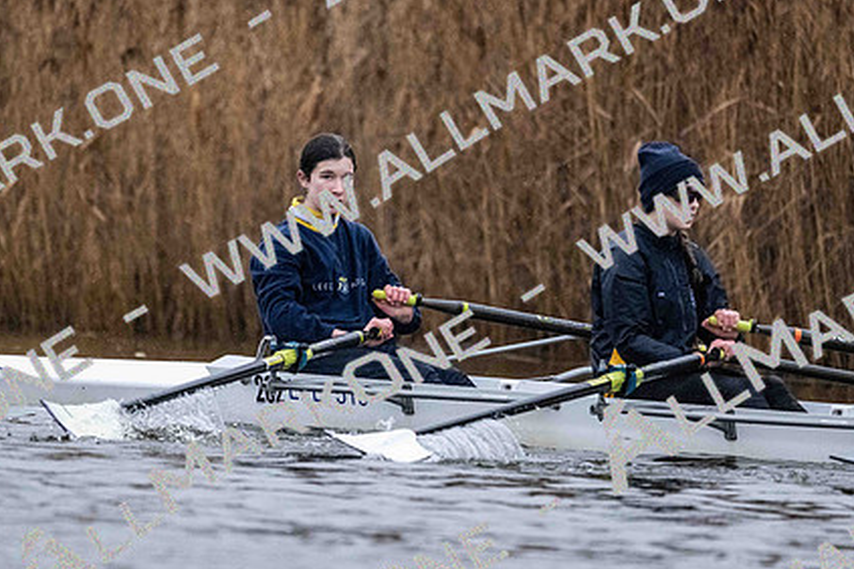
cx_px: 430
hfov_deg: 3.8
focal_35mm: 548
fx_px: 12999
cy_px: 304
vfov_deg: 2.5
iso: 10000
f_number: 4.5
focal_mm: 400
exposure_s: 1/1600
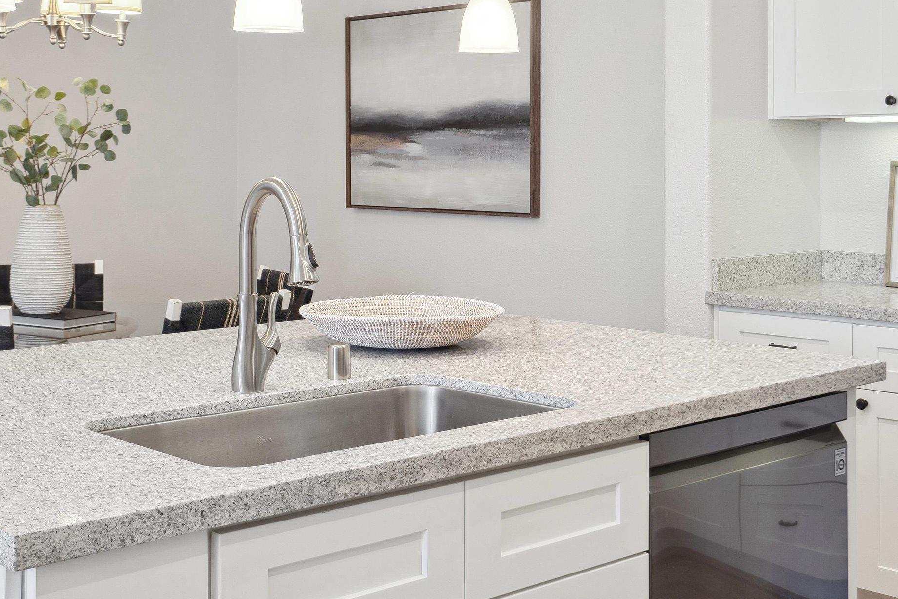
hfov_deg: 38.2
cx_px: 438
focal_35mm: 52
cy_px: 163
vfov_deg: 25.7
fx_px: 1297
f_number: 9
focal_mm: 31
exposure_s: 1/5
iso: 125
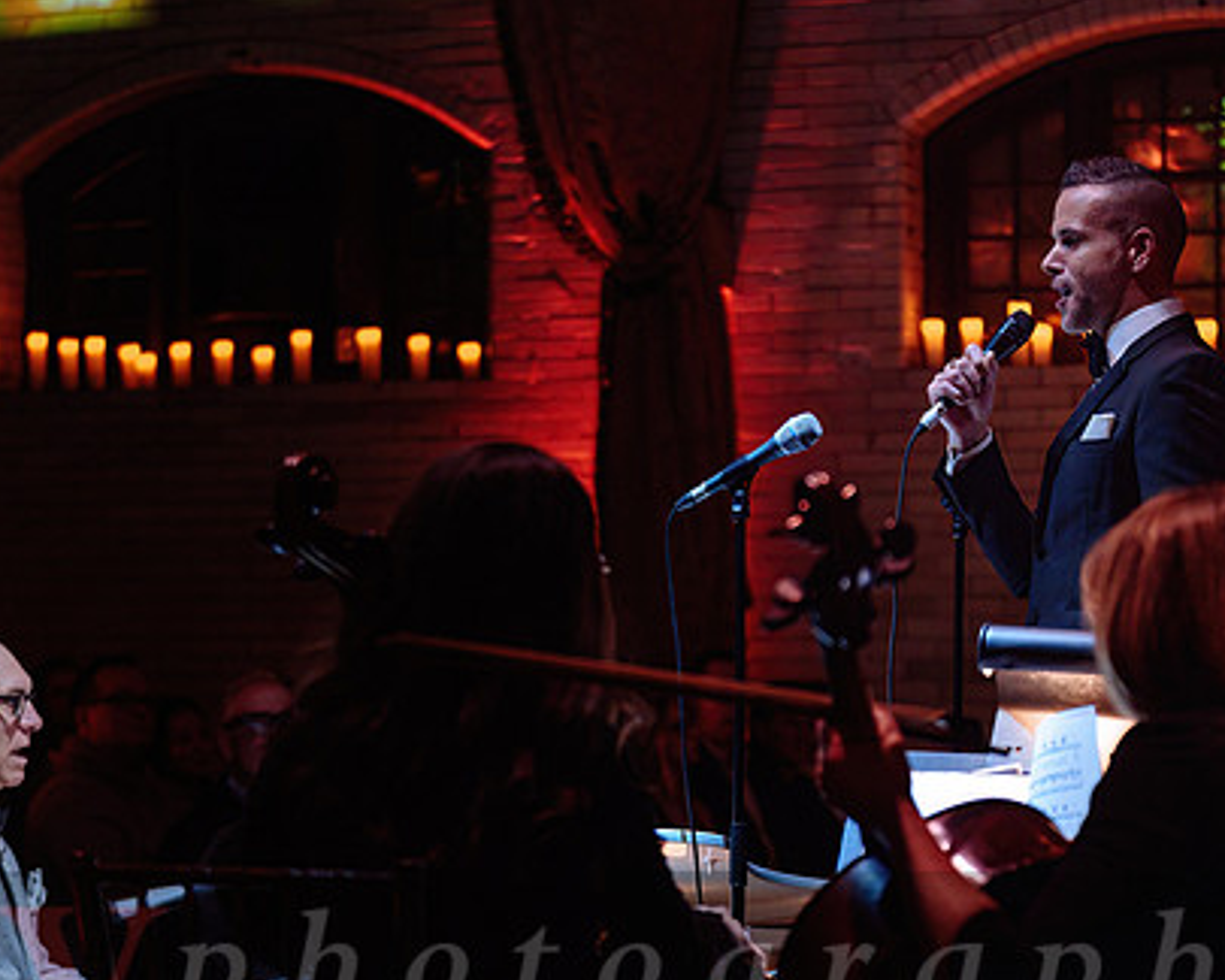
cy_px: 558
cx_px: 708
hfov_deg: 20.4
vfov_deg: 16.4
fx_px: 3408
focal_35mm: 94
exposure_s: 1/200
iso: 3200
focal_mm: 70
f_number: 2.8
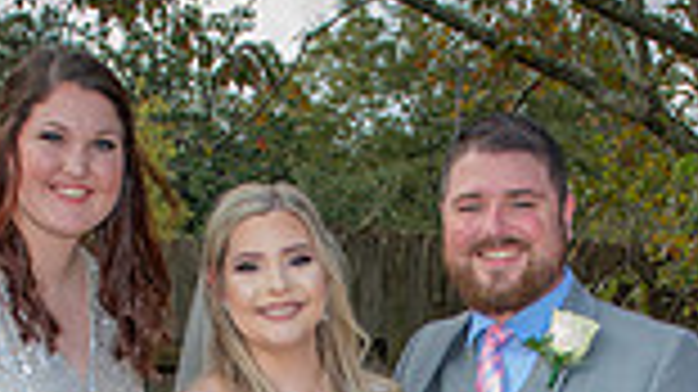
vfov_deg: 10.7
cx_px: 396
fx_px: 1961
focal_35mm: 106
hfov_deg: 20.2
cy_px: 721
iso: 50
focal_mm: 27
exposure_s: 1/125
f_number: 5
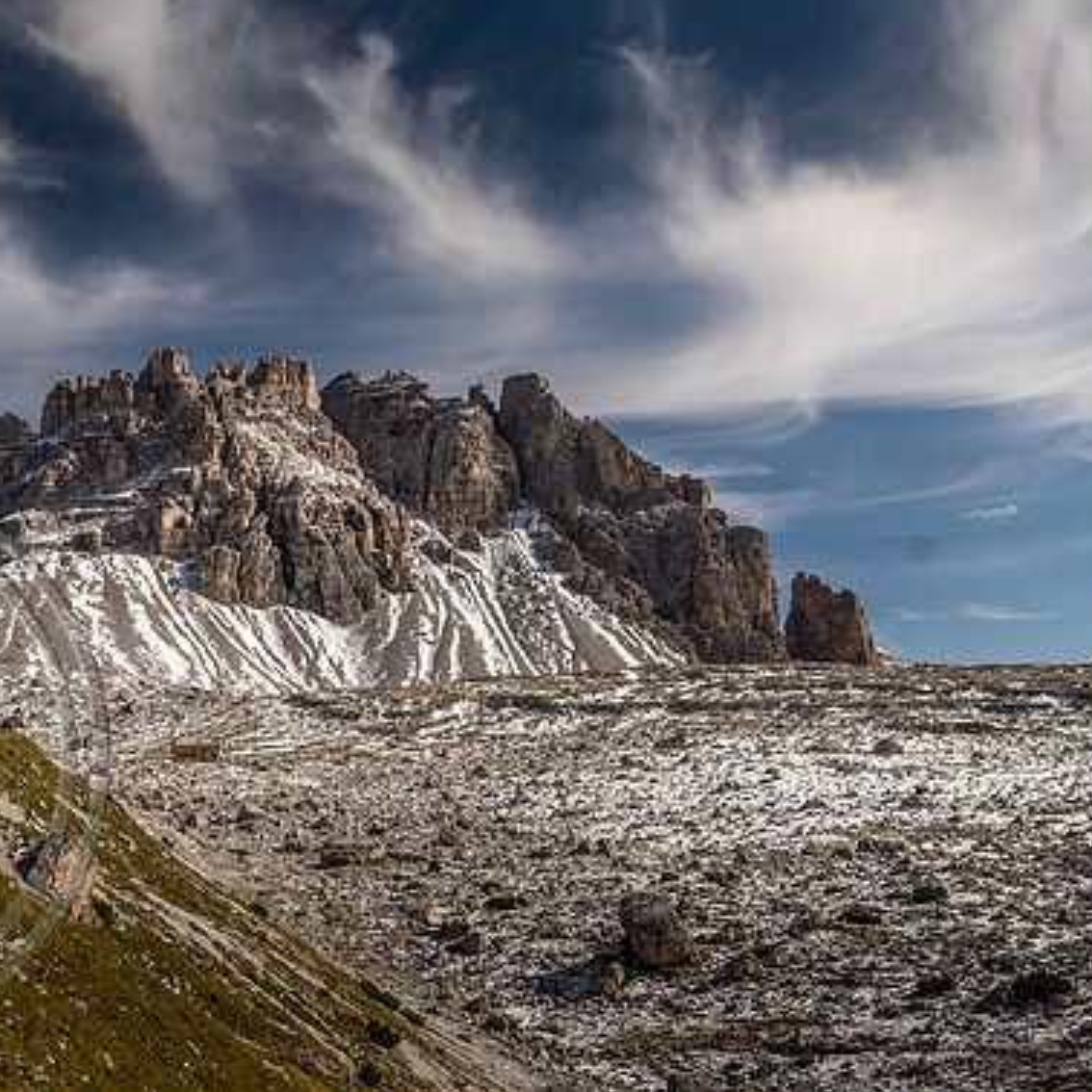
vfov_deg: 36.1
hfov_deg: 35.4
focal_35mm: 47
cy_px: 536
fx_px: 1677
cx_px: 306
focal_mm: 24
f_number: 6.3
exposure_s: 1/800
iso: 400
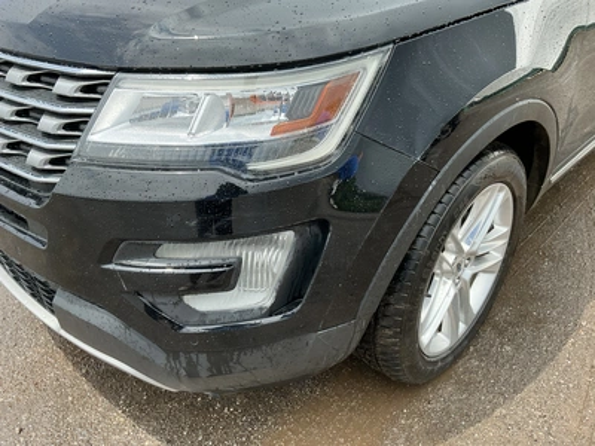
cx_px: 298
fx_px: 481
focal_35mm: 28
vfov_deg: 49.7
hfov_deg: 63.4
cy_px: 223
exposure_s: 1/657
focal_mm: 3
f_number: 1.8
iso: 25
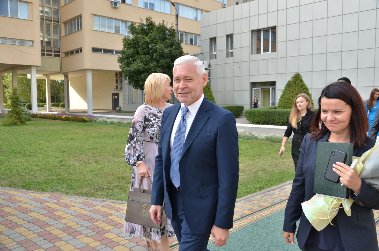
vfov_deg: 41.5
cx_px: 190
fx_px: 331
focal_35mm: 32
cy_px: 126
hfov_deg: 59.6
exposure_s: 1/400
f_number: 7.1
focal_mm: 21
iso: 250
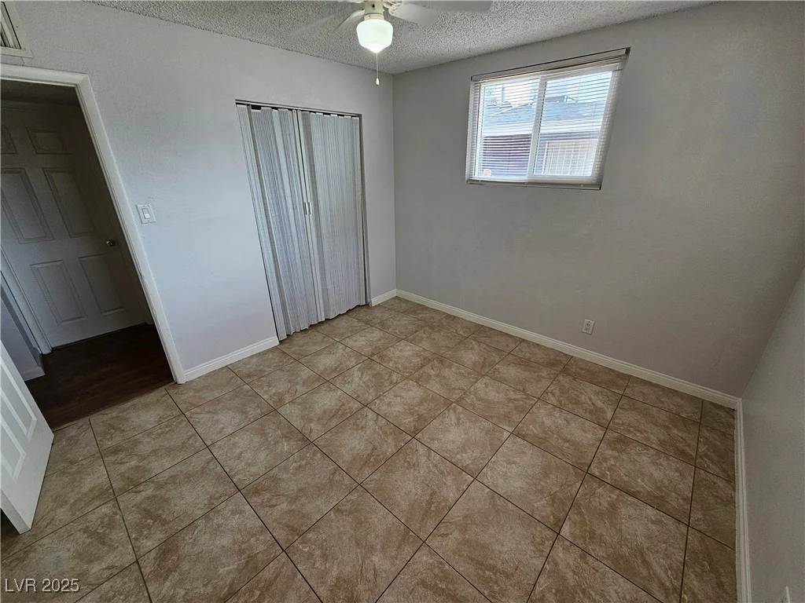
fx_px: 302
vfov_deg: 89.9
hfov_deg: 106.2
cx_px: 402
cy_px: 302
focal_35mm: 13
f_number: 2.2
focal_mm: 2.2
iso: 80
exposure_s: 1/120
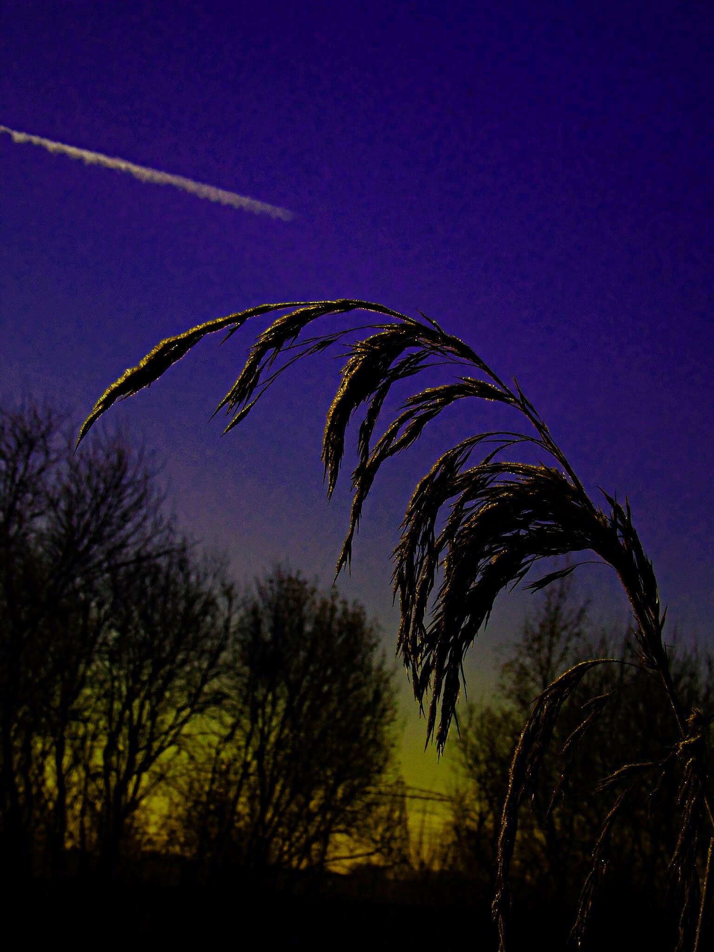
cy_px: 476
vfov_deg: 26.3
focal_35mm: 74
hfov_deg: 19.9
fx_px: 2035
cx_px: 357
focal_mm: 13.7
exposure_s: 1/500
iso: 100
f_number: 7.6
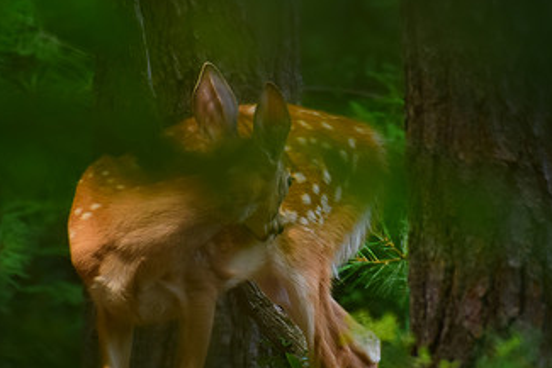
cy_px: 237
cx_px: 265
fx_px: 20539
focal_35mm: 1339
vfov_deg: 1.0
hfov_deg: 1.5
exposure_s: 1/125
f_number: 5.6
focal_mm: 500
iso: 100
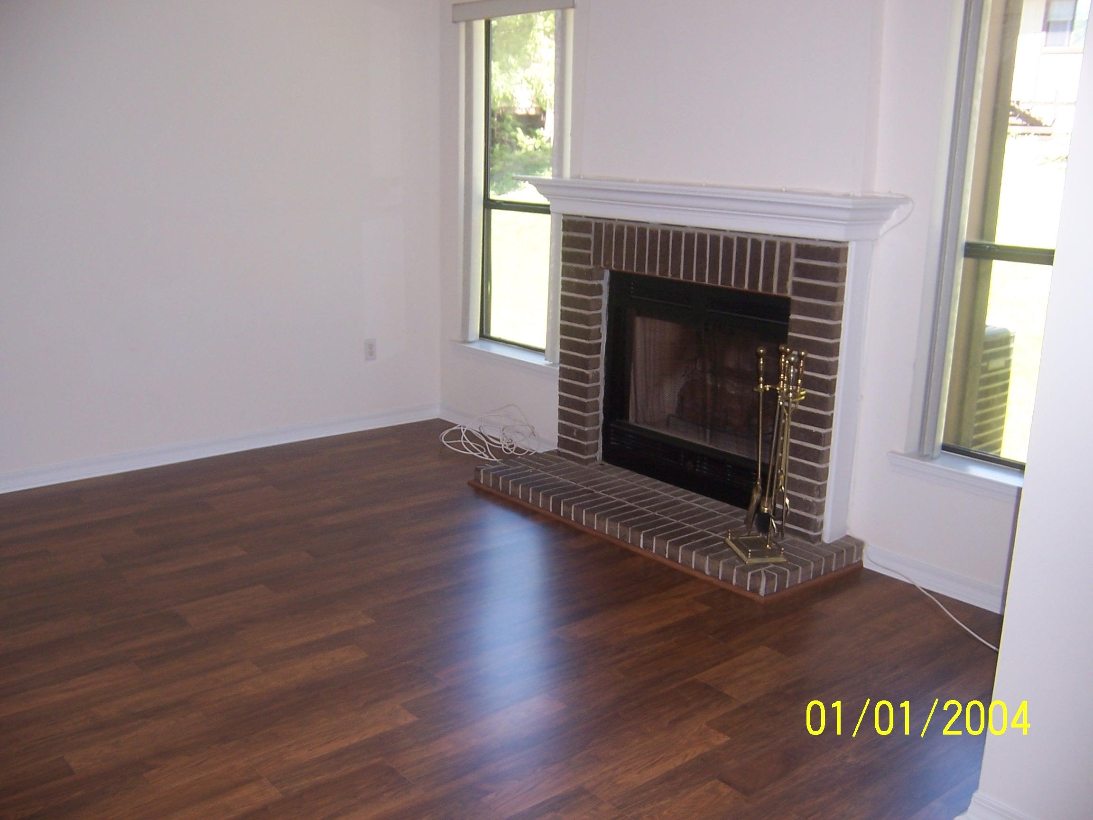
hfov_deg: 55.4
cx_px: 546
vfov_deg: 42.9
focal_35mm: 33
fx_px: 1042
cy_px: 410
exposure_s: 1/60
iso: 80
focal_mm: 5.5
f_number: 2.8
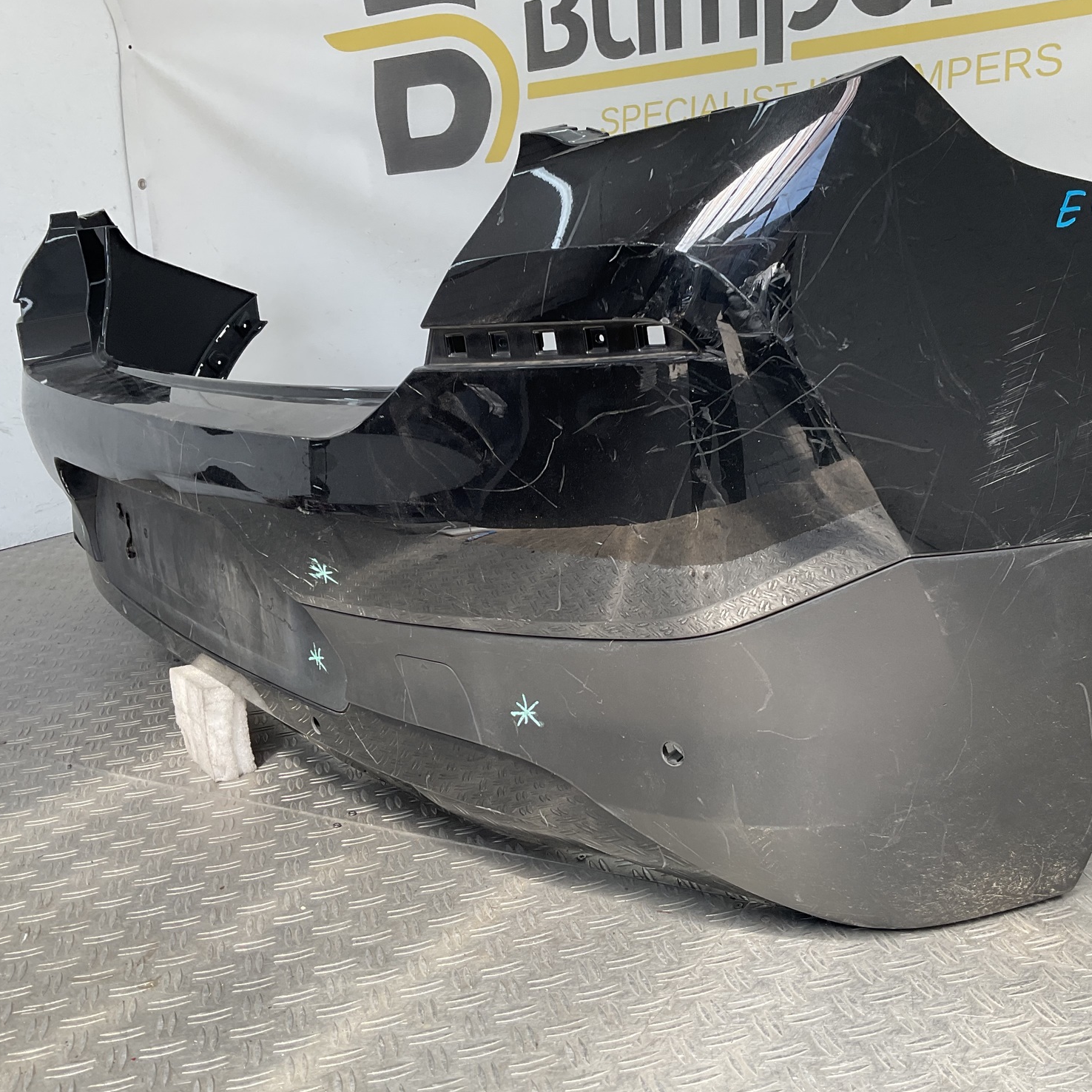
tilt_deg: -15.5
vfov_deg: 47.2
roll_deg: +3.2
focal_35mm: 35
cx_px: 646
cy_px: 557
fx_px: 1249
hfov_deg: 47.0
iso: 16
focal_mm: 3
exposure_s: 1/214
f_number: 1.8
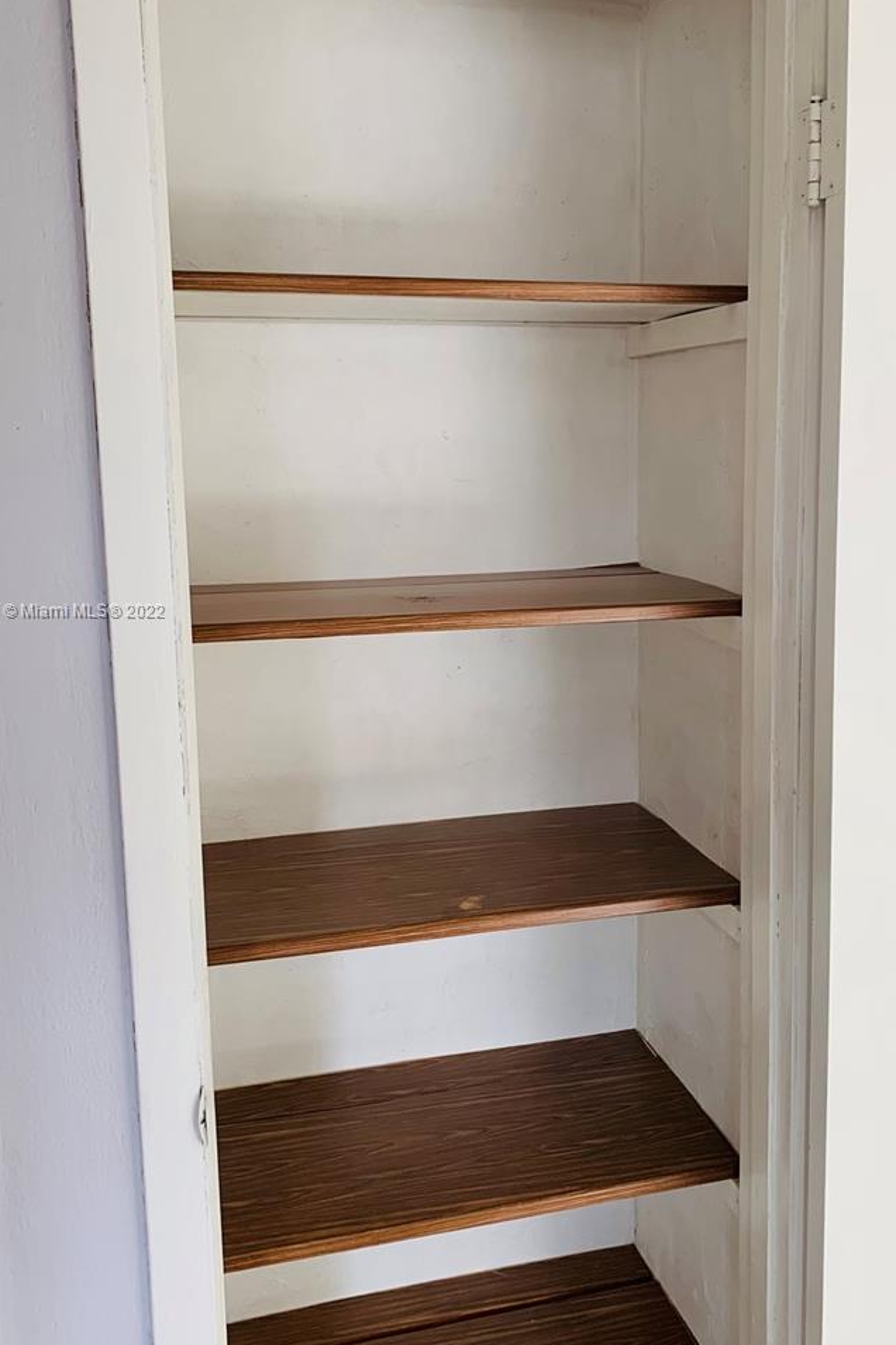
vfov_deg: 55.7
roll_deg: +0.1
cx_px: 540
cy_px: 612
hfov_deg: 38.7
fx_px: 1269
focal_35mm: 34
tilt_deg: -8.7
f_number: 1.8
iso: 50
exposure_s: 1/121
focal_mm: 4.25
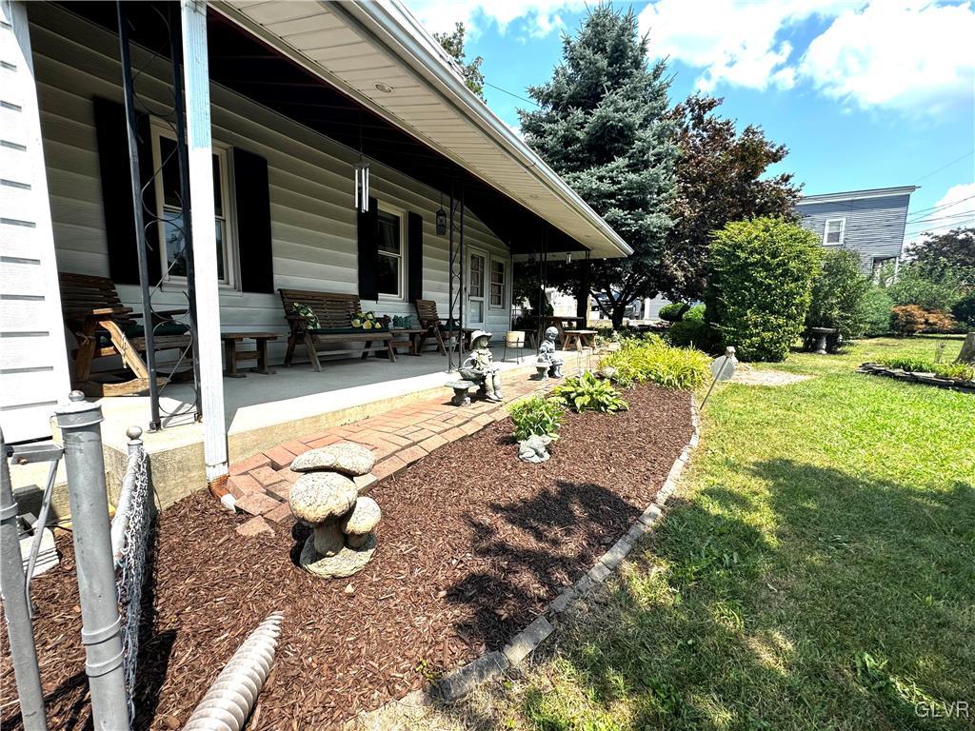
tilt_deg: -7.4
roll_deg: -1.1
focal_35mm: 14
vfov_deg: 85.7
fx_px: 394
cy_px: 366
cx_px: 488
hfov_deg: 102.1
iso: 50
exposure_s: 1/1063
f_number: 2.2
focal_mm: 2.22
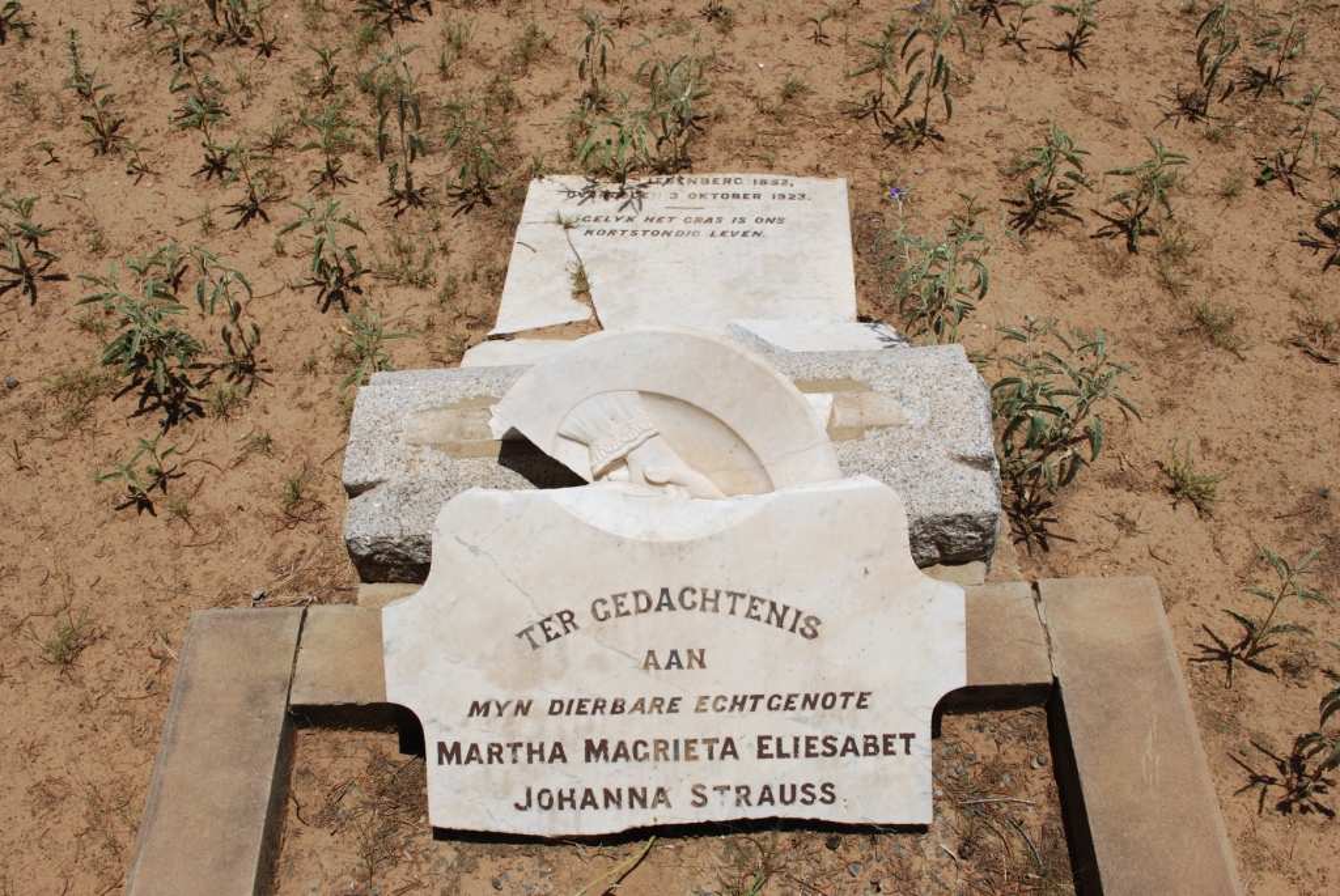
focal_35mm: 36
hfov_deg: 53.1
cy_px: 448
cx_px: 670
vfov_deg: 37.0
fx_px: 1341
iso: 100
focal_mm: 24
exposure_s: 1/400
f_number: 10
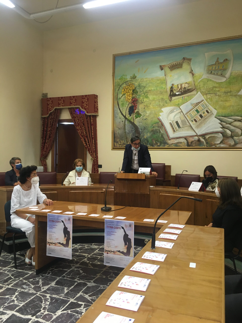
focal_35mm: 29
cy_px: 162
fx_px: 270
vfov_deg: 61.7
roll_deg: -1.0
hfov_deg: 48.2
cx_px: 121
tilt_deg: -3.5
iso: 125
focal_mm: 4.15
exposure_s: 1/33
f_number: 2.2
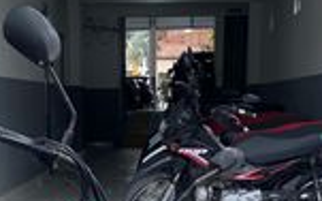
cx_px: 102
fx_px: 754
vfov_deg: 13.7
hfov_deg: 24.0
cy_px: 353
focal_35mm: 86
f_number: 1.8
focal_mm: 4.25
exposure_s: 1/651
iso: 32
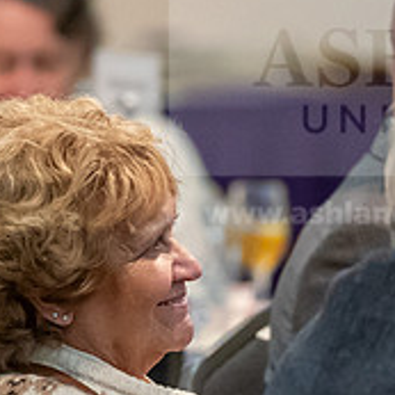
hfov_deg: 1.9
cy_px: 283
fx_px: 11774
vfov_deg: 1.9
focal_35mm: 912
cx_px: 174
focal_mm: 200
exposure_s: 1/400
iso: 5000
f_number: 2.8
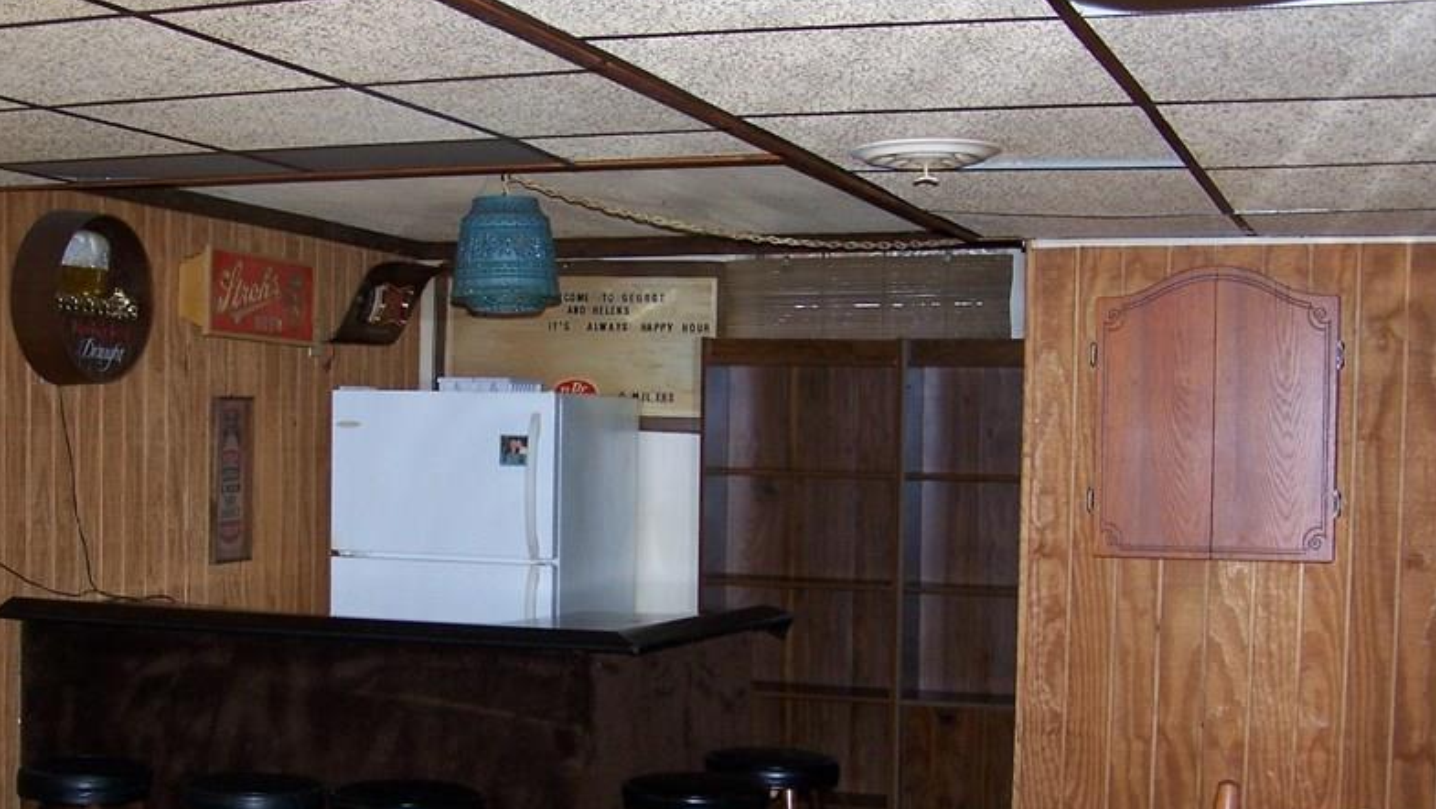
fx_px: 2057
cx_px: 633
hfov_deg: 38.4
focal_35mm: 54
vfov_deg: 22.2
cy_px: 531
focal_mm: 6.3
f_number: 2.8
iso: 140
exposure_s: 1/60
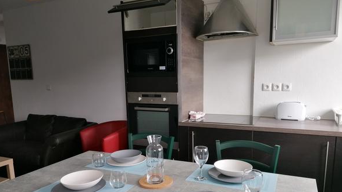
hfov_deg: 64.3
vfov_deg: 38.7
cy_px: 120
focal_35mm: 30
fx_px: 272
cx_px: 169
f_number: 1.8
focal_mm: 4.75
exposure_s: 1/120
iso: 80
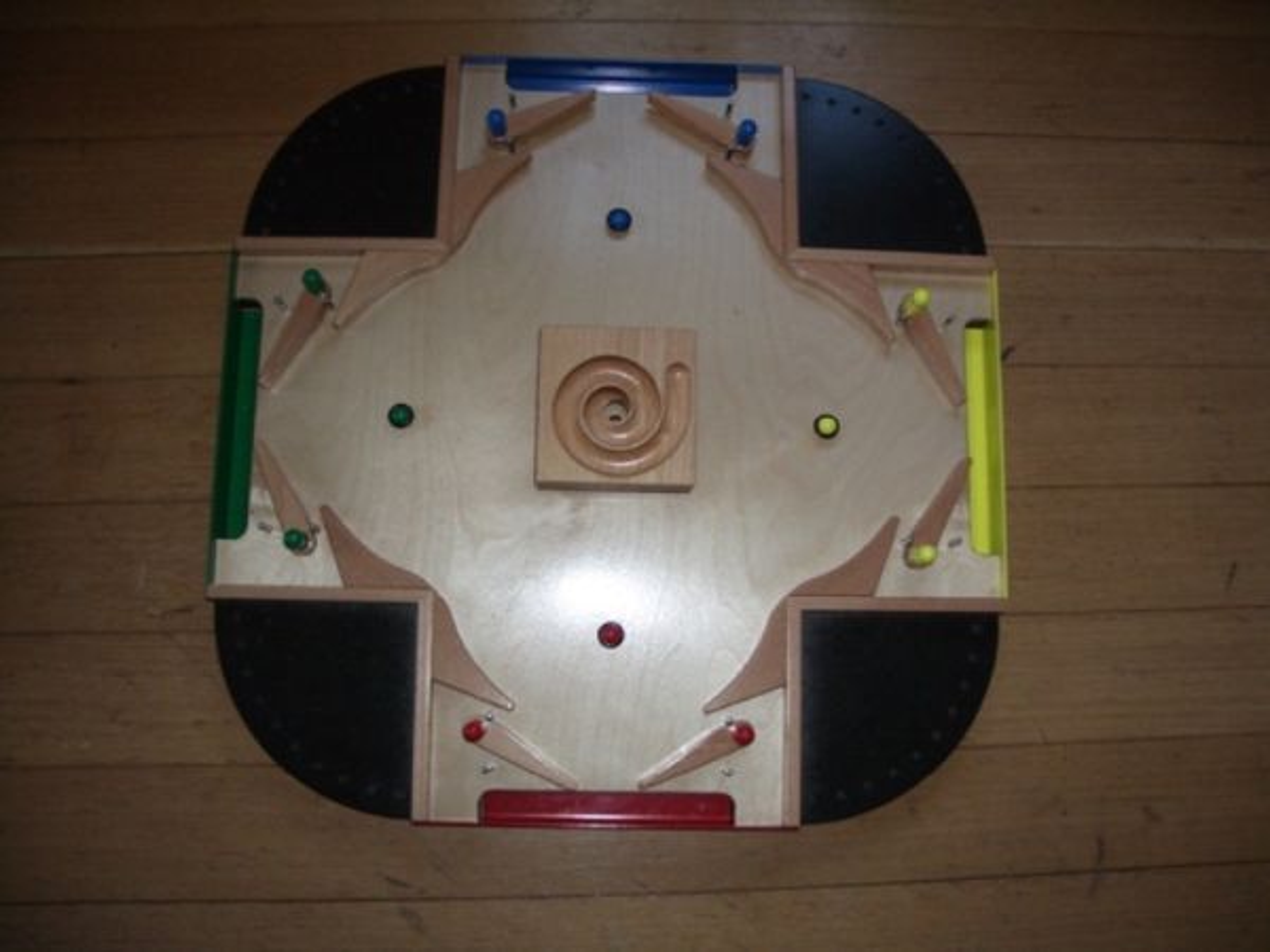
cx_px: 635
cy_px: 476
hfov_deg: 52.6
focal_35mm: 35
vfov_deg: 40.7
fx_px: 1284
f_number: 2.6
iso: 200
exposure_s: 1/60
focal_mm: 5.8
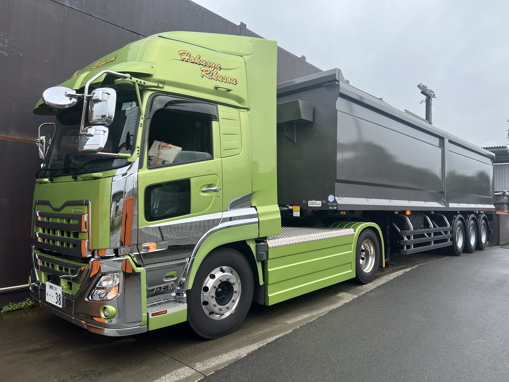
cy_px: 191
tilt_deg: +3.0
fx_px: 382
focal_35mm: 26
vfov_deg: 53.1
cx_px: 254
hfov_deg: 67.3
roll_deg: -1.5
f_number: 1.5
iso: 50
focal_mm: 5.7
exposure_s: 1/769
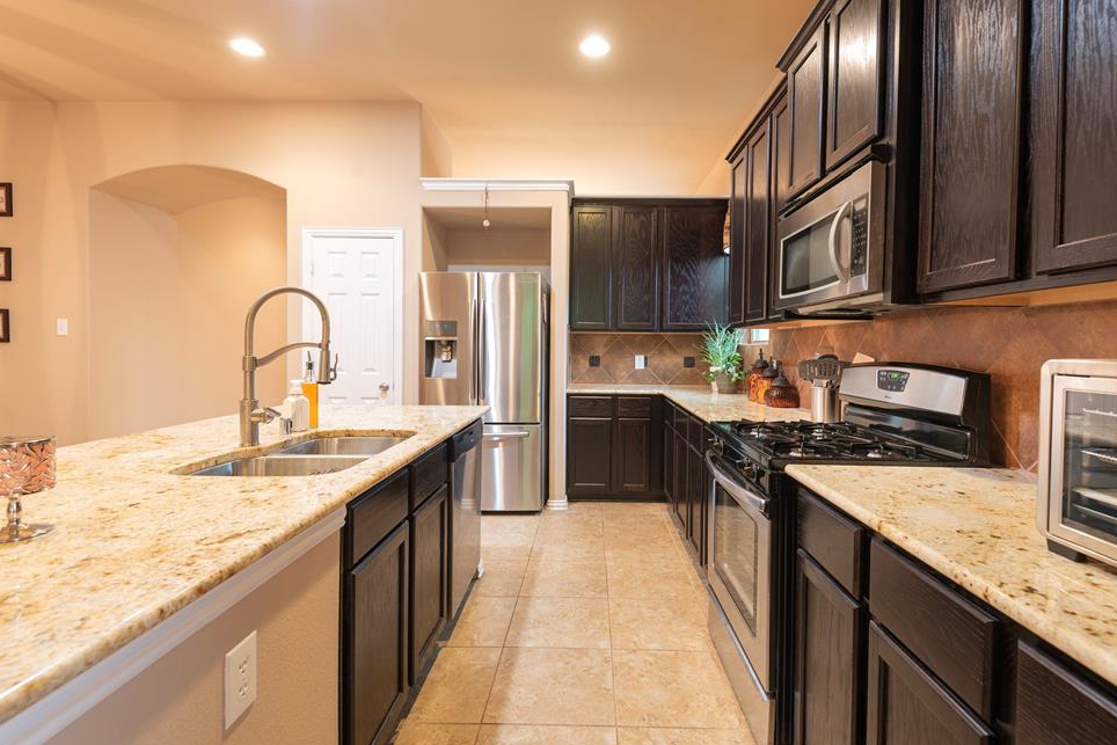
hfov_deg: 93.2
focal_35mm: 17
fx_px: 528
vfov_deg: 70.4
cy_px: 357
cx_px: 585
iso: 100
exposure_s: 1.6
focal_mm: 16
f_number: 7.1
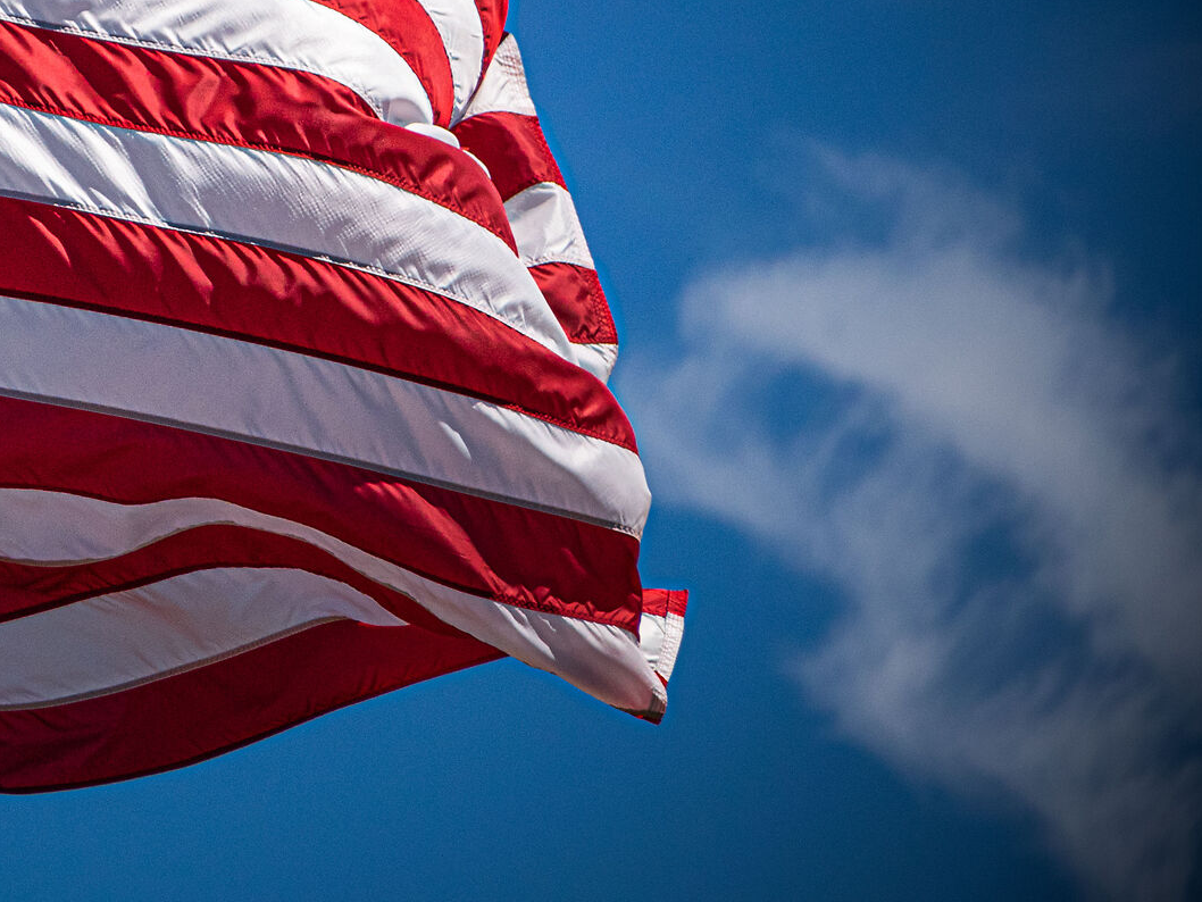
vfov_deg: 2.9
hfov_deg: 3.9
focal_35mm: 507
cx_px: -139
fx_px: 17612
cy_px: 193
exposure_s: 1/2500
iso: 320
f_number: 7.1
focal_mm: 155
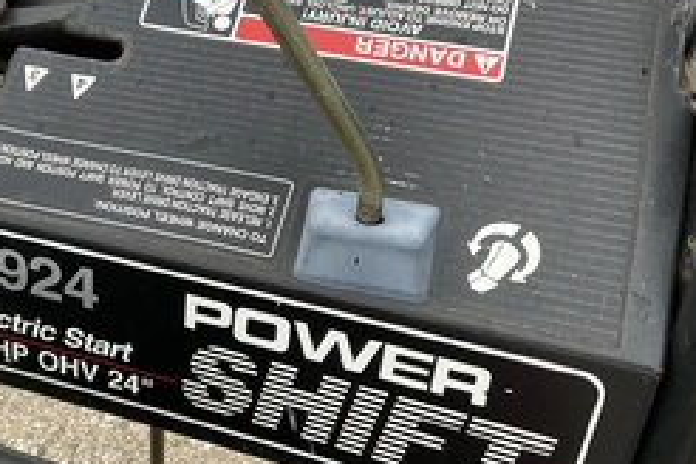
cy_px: 201
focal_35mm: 49
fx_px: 947
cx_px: 184
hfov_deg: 39.4
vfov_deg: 27.5
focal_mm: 3
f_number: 1.8
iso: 64
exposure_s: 1/122
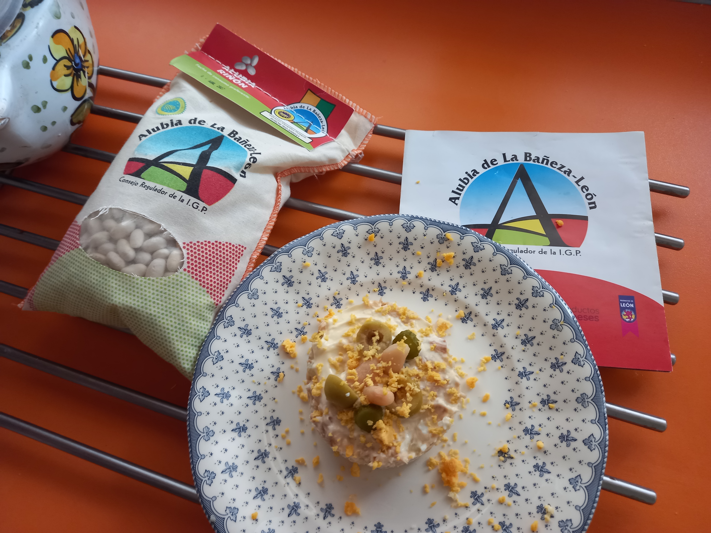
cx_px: 356
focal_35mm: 25
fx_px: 513
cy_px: 266
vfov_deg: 54.9
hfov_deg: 69.4
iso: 200
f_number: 2
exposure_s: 1/25
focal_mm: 4.6
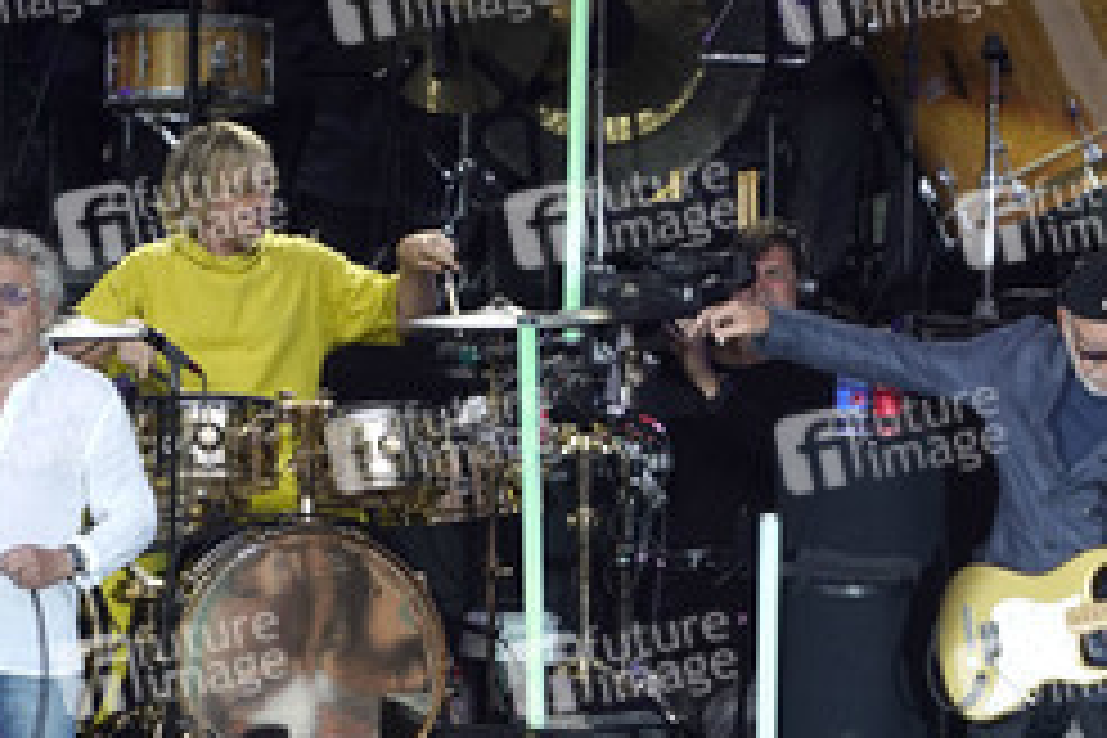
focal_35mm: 828
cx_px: 502
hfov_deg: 2.5
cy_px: 554
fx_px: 25459
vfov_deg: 1.7
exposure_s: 1/1250
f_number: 6.3
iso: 2000
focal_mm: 452
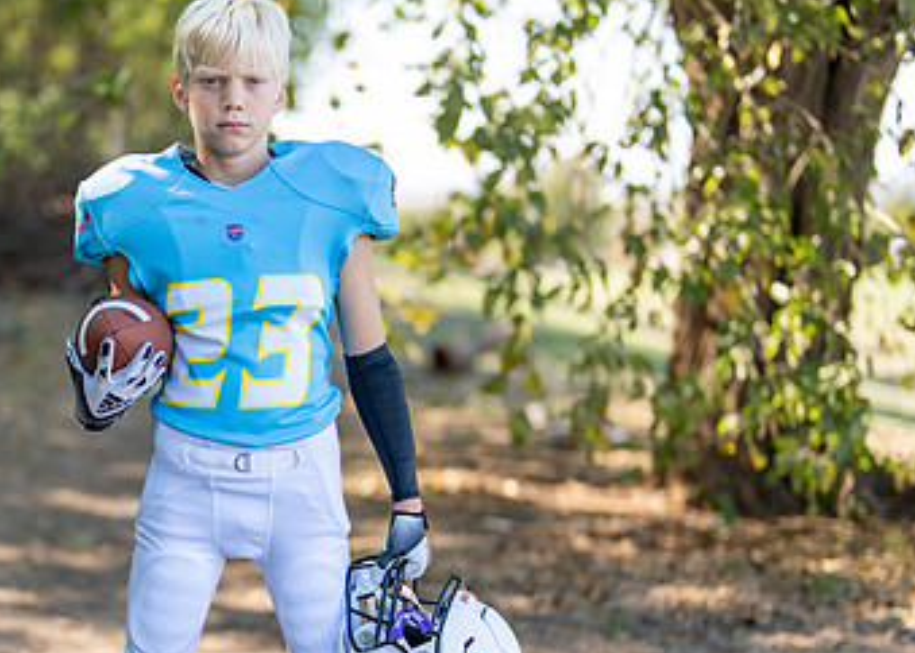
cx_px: 225
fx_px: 2390
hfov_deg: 21.5
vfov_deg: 15.5
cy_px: 495
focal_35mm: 92
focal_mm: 50
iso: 100
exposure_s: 1/1250
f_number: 1.2
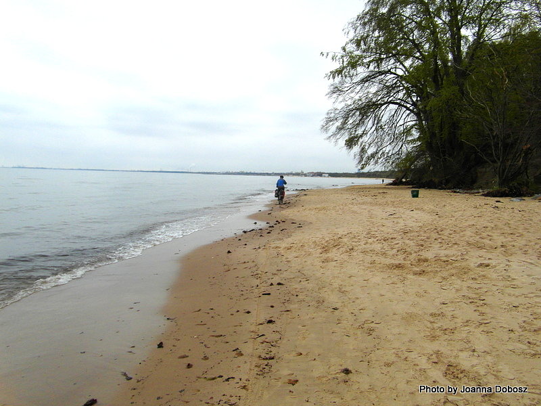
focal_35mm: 24
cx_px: 270
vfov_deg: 56.8
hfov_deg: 71.6
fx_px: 375
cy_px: 203
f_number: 3.2
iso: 100
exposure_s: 1/1000
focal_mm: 4
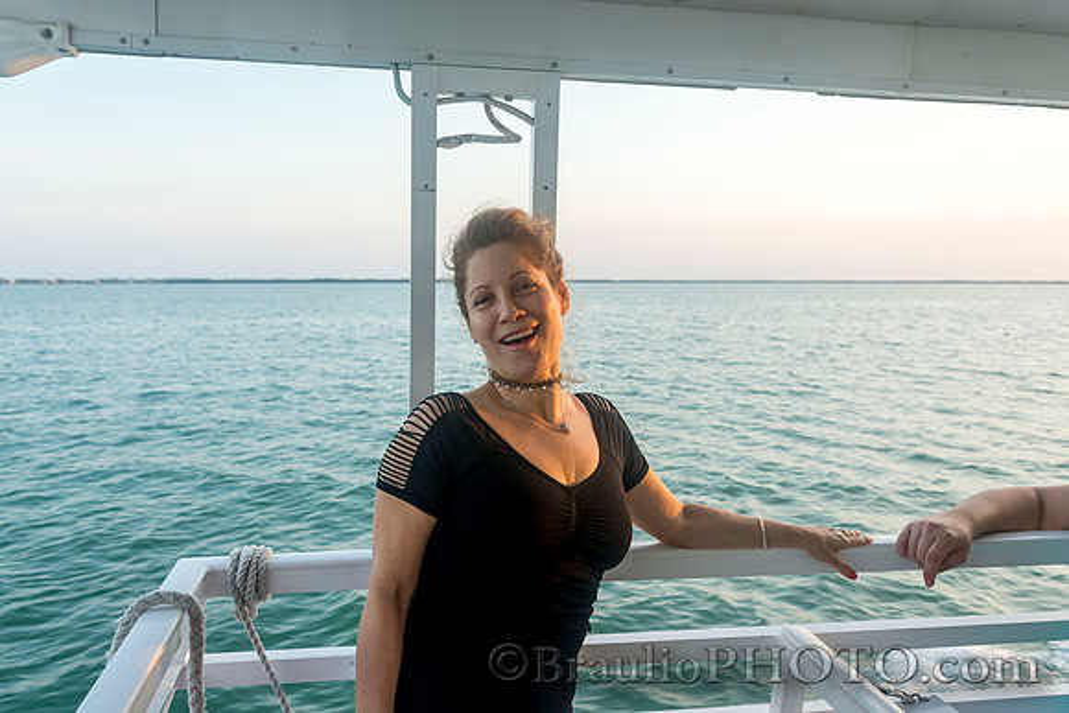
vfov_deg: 42.2
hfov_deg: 60.1
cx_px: 534
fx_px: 924
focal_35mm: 31
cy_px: 356
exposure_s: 1/200
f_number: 5.6
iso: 500
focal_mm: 28
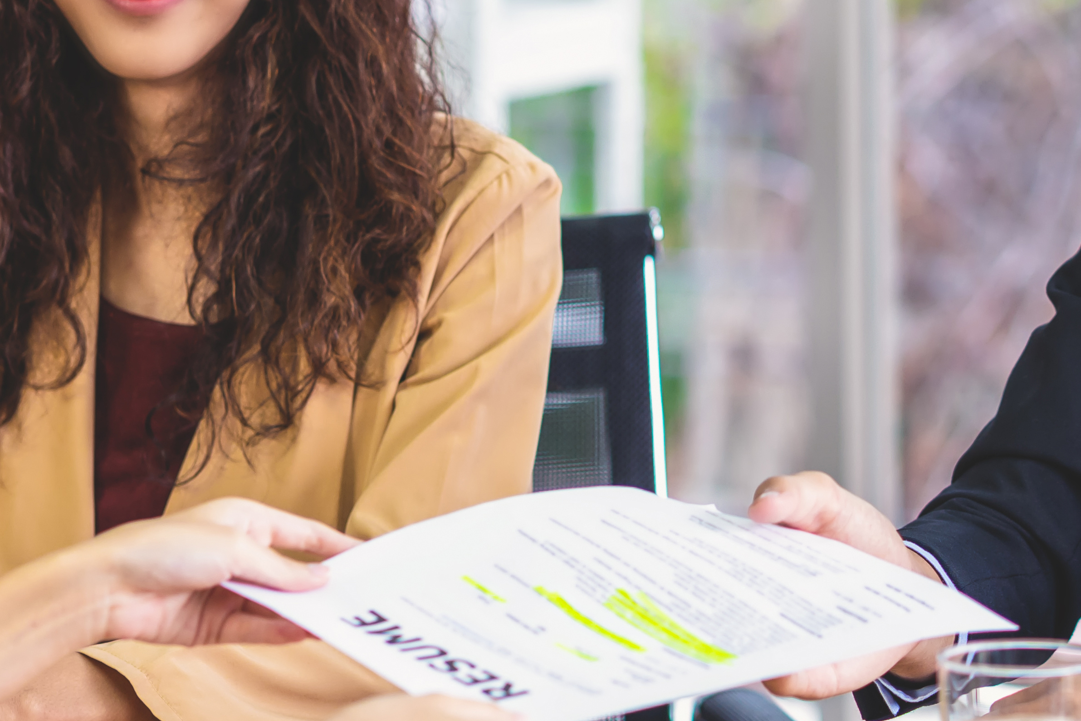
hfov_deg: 9.6
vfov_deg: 6.4
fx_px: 6426
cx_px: 585
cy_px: 245
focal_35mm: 214
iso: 200
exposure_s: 1/125
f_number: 2.8
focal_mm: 85
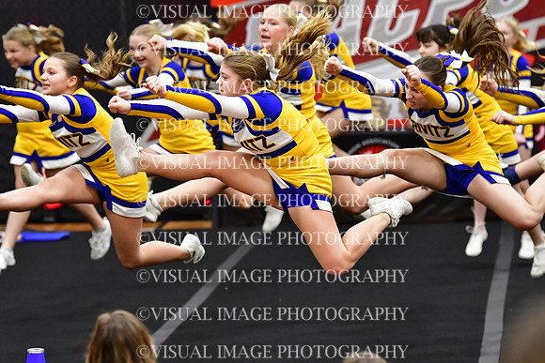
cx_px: 272
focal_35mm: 210
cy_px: 182
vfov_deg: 6.5
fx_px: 3180
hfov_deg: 9.8
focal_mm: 140
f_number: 3.5
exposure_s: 1/500
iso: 5000
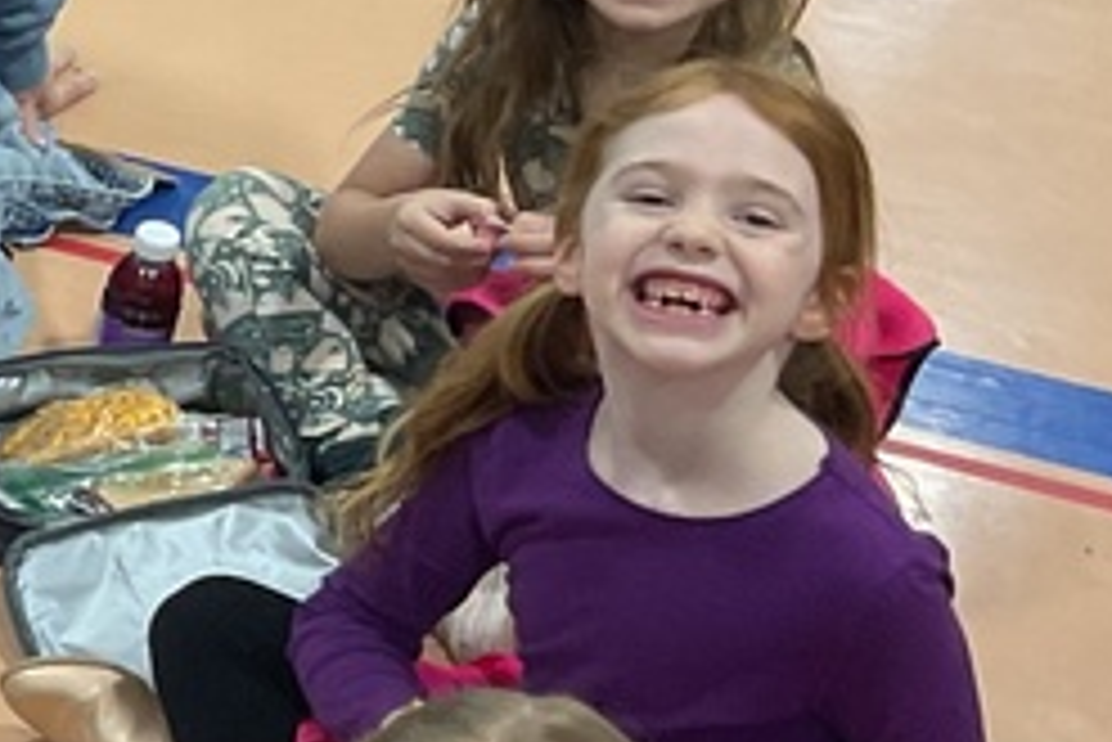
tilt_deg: -37.9
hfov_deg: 14.4
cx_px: -878
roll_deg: -2.3
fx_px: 3863
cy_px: 360
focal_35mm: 125
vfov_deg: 11.0
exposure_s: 1/60
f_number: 1.8
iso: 64
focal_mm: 3
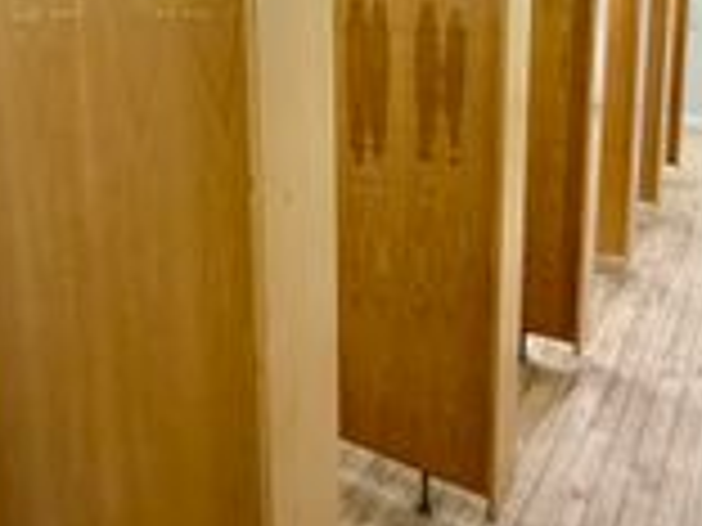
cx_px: 194
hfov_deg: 49.7
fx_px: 730
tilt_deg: -8.0
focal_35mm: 36
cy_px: 94
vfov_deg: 38.0
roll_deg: +2.9
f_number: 2.2
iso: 200
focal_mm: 2.22
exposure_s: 1/50
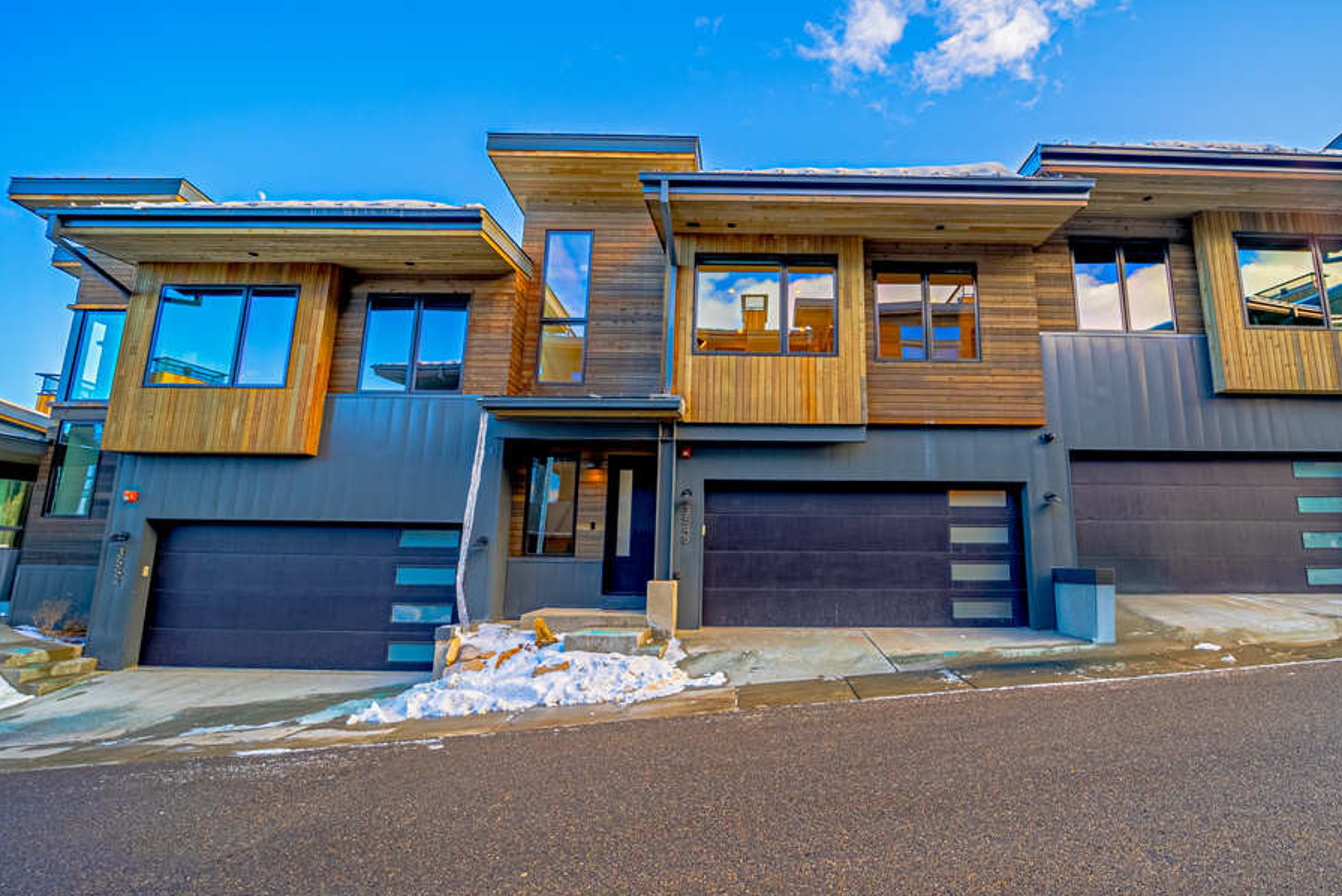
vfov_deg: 73.8
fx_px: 597
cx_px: 764
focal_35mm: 16
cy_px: 442
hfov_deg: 96.1
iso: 125
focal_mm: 14
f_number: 13
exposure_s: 1/250
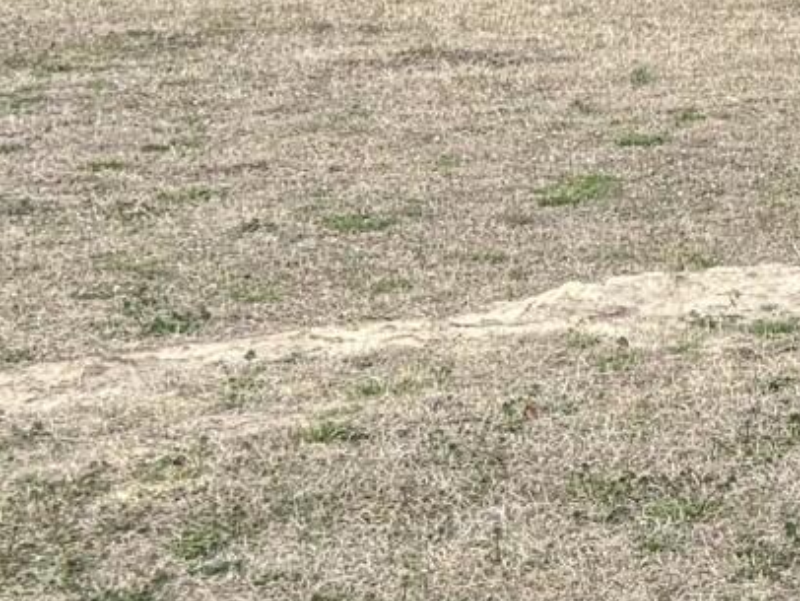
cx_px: 2355
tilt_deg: -1.5
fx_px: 4440
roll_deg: +0.6
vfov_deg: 7.6
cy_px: -319
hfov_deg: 8.6
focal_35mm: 192
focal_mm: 5.96
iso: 50
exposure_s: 1/1081
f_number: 1.6
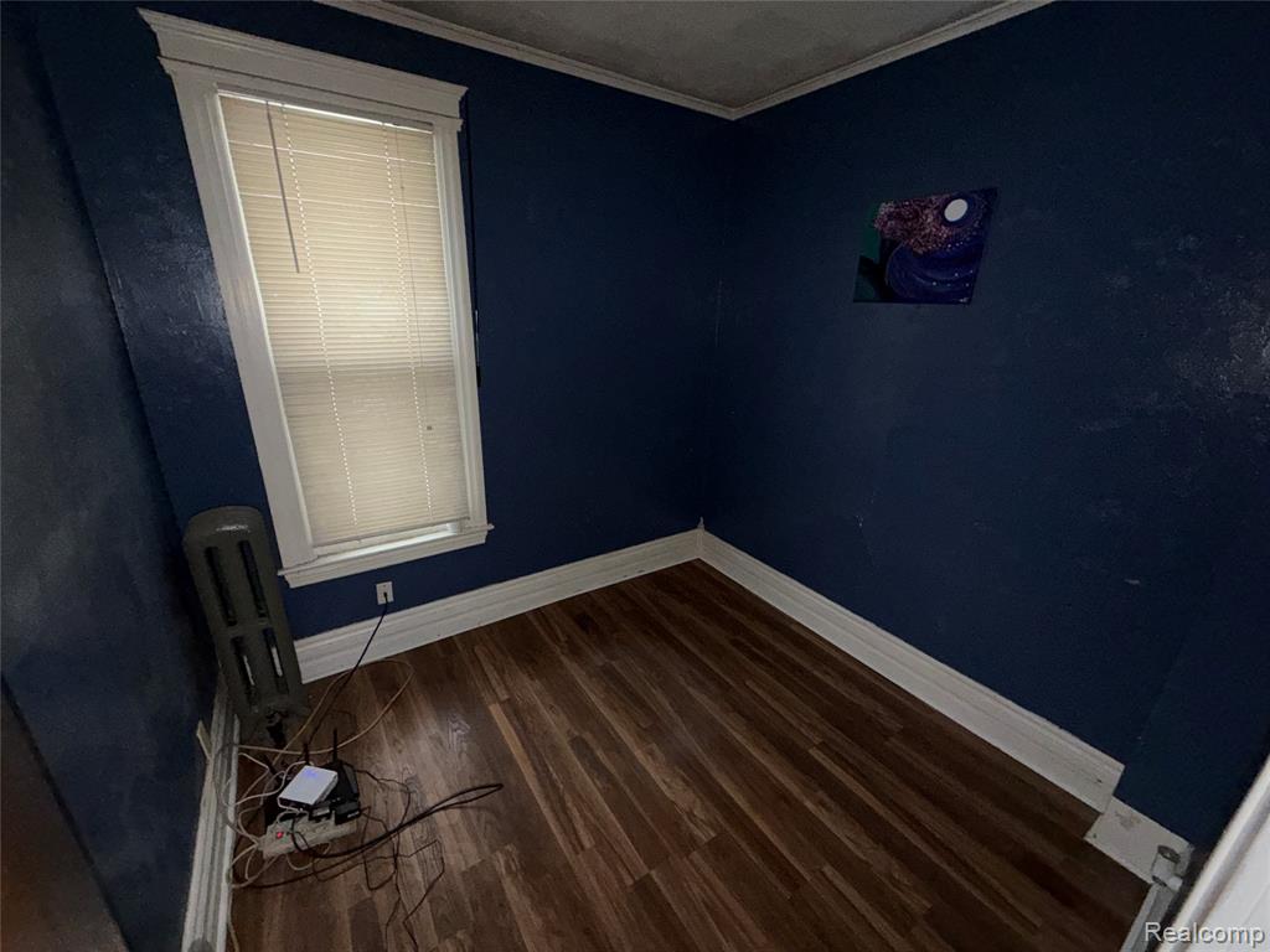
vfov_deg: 85.7
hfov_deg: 102.1
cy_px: 476
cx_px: 635
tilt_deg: -19.8
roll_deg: -1.8
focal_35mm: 14
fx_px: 514
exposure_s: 1/30
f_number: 2.2
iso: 160
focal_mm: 2.22
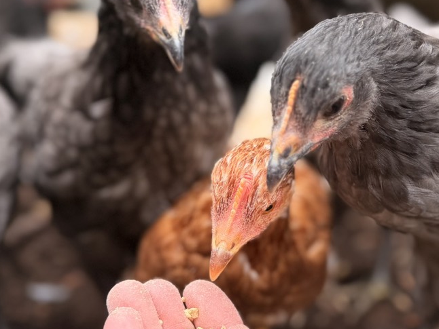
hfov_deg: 36.1
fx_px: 660
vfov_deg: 28.0
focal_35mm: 52
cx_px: 317
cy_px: 195
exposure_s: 1/405
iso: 80
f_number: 1.78
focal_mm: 6.76
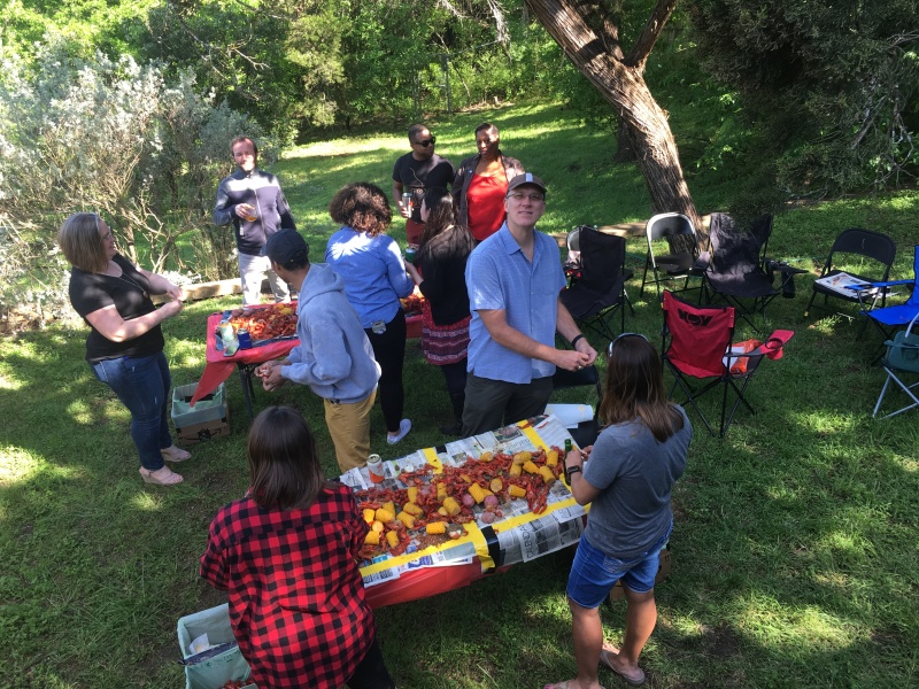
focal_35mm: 29
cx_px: 460
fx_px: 770
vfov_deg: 48.2
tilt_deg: -26.6
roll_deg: +1.9
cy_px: 344
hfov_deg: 61.7
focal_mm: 4.15
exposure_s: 1/120
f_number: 2.2
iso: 25
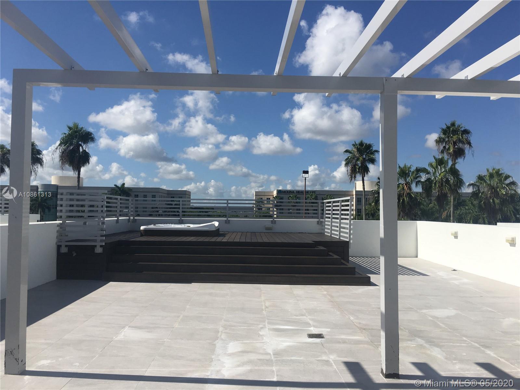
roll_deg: -0.9
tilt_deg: +2.1
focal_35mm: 29
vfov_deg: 48.2
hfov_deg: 61.7
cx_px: 260
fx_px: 436
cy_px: 195
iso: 25
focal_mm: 4.15
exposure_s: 1/2849
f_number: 2.2
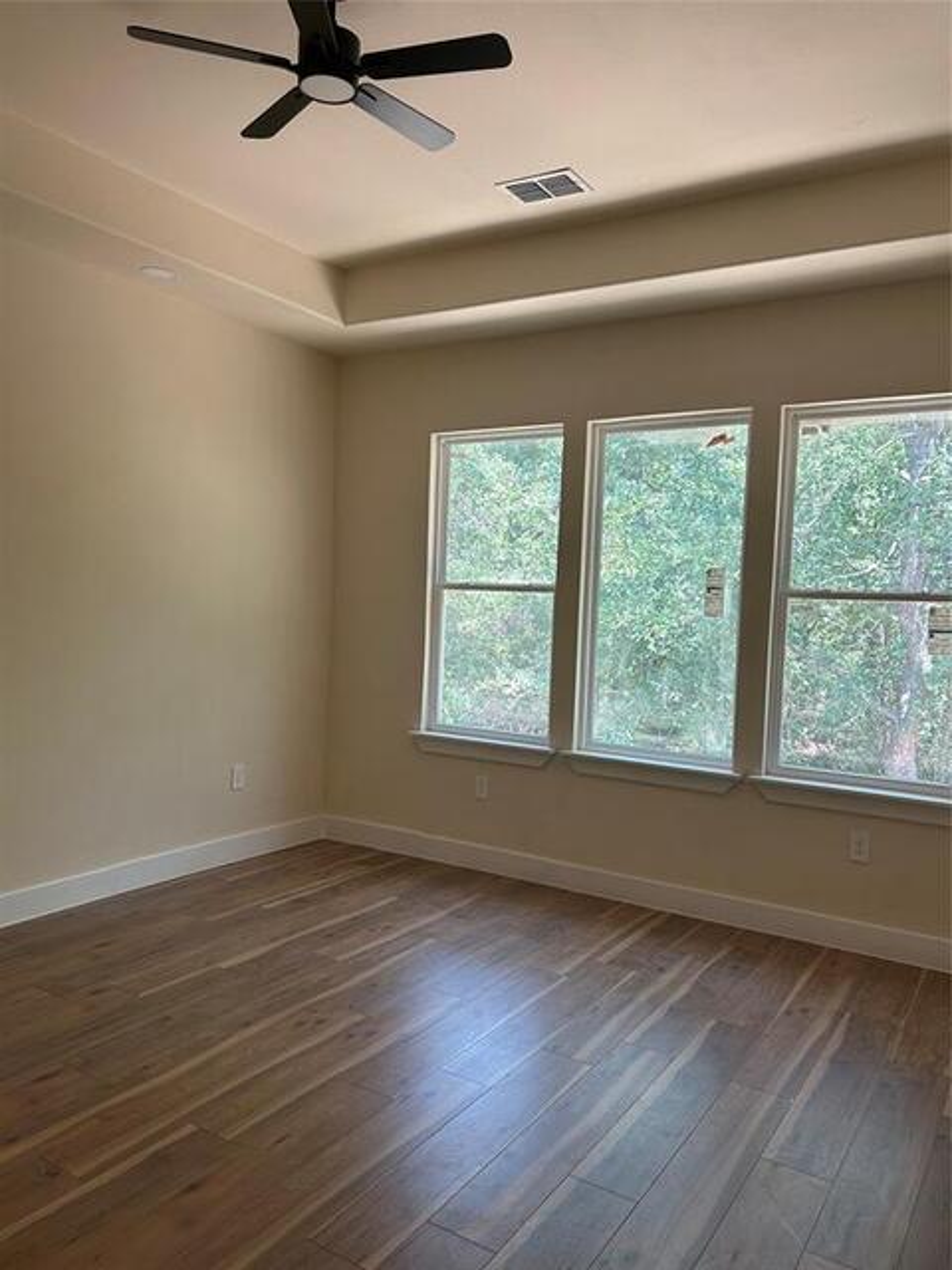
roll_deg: -2.4
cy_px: 635
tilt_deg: -2.7
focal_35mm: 26
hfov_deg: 53.1
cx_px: 476
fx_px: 953
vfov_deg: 67.3
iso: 64
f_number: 1.5
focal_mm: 5.7
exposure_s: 1/120
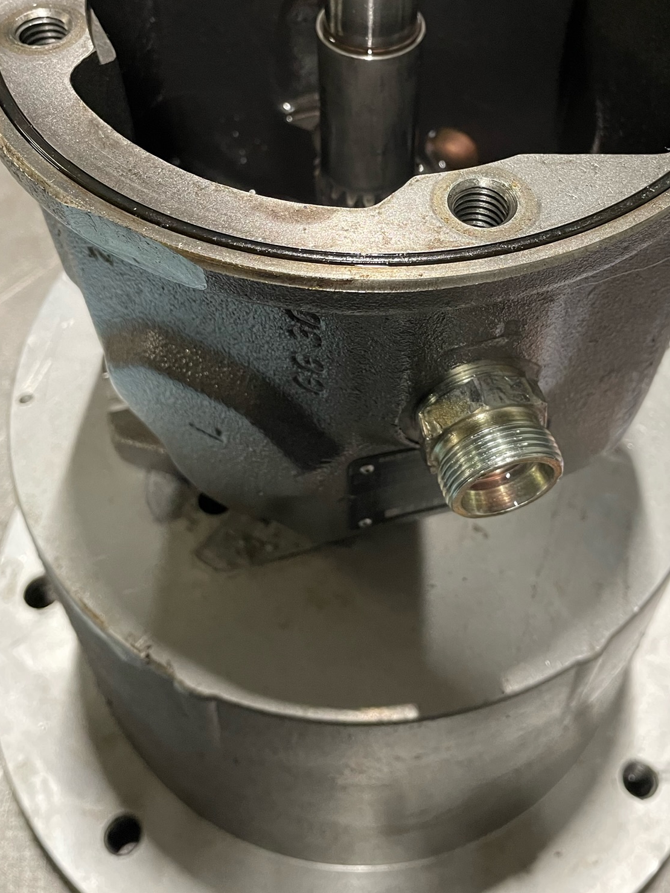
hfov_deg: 39.6
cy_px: 308
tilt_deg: -50.2
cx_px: 371
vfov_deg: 50.6
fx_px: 929
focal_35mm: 36
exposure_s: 1/60
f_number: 1.6
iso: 320
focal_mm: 4.2
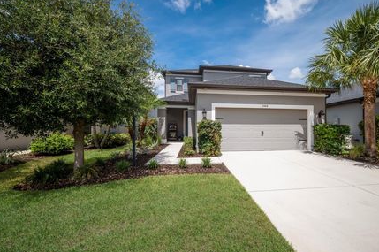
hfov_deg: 103.9
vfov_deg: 81.1
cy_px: 129
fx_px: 147
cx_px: 209
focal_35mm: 14
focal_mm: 12
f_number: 10
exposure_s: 1/160
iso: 100
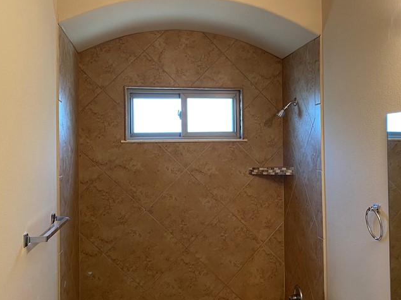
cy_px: 140
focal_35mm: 42
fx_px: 486
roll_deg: +0.5
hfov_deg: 44.4
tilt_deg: +1.4
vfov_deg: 34.3
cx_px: 255
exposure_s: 1/60
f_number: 1.8
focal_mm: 4.25
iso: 80
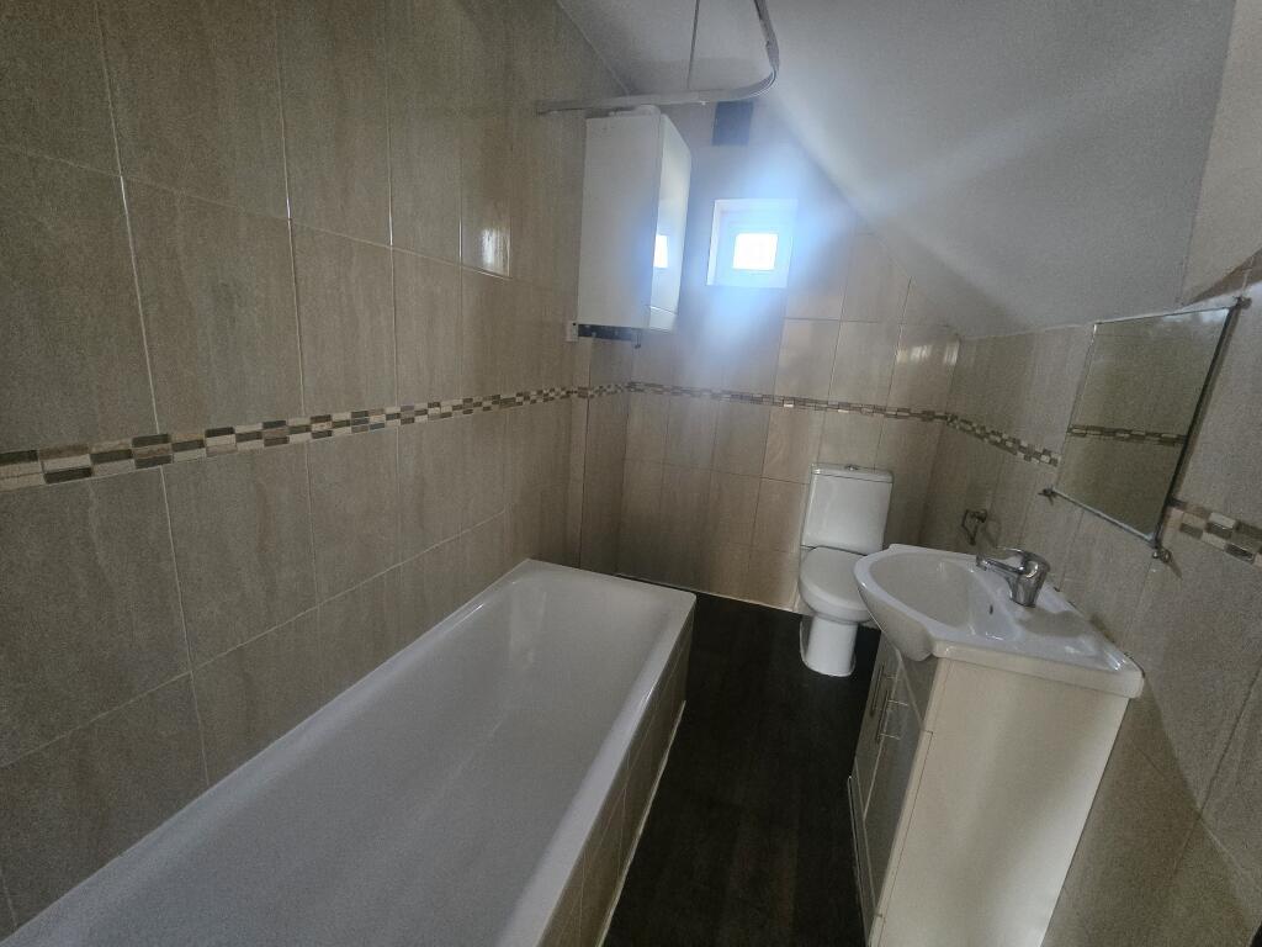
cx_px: 631
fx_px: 474
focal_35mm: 13
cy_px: 474
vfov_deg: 89.9
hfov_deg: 106.2
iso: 1000
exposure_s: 1/50
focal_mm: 2.2
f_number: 2.2
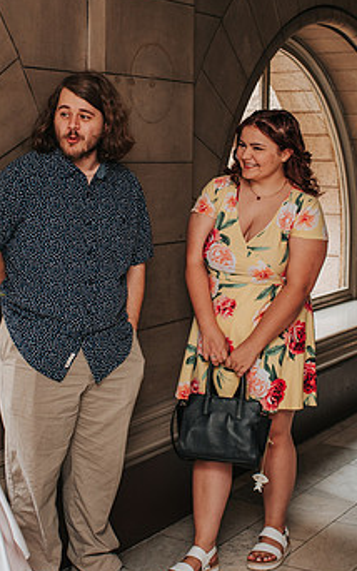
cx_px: 153
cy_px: 238
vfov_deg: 31.0
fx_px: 1027
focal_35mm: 66
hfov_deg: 19.7
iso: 1000
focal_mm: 35
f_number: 4
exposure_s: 1/160
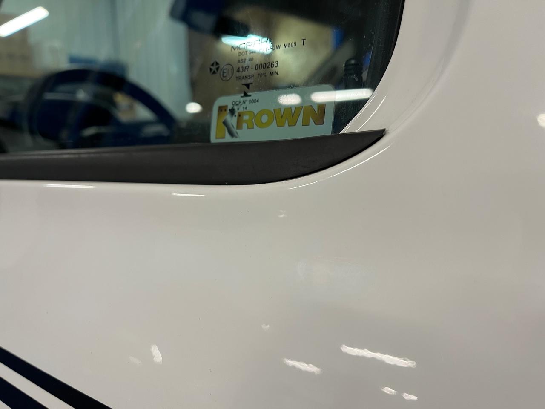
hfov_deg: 67.3
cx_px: 272
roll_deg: +1.8
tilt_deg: -8.4
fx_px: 409
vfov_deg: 53.1
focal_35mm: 26
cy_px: 204
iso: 80
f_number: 1.6
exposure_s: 1/60
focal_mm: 5.1
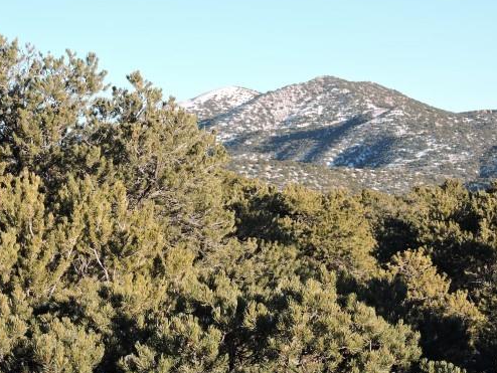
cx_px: 291
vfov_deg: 10.9
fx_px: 1954
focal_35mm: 136
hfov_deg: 14.5
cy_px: 146
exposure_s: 1/250
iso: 100
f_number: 4.2
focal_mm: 18.7
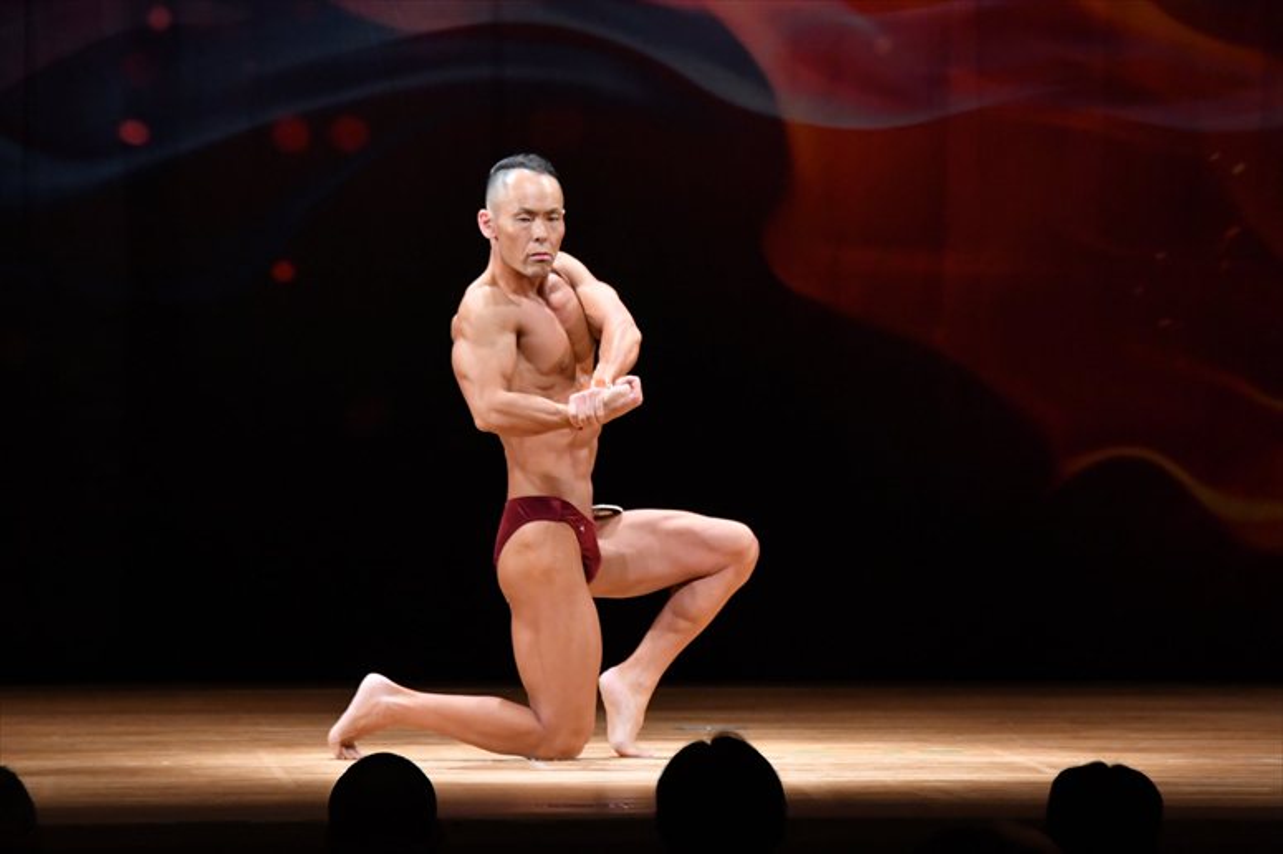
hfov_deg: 8.1
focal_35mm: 255
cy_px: 427
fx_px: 9084
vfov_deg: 5.4
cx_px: 642
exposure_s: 1/400
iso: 4000
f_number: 5.6
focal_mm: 170
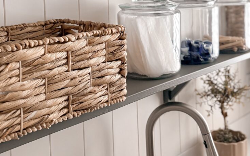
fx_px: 395
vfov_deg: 21.2
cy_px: -18
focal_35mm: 58
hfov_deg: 35.0
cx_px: 147
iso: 400
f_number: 1.6
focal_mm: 5.96
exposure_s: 1/60
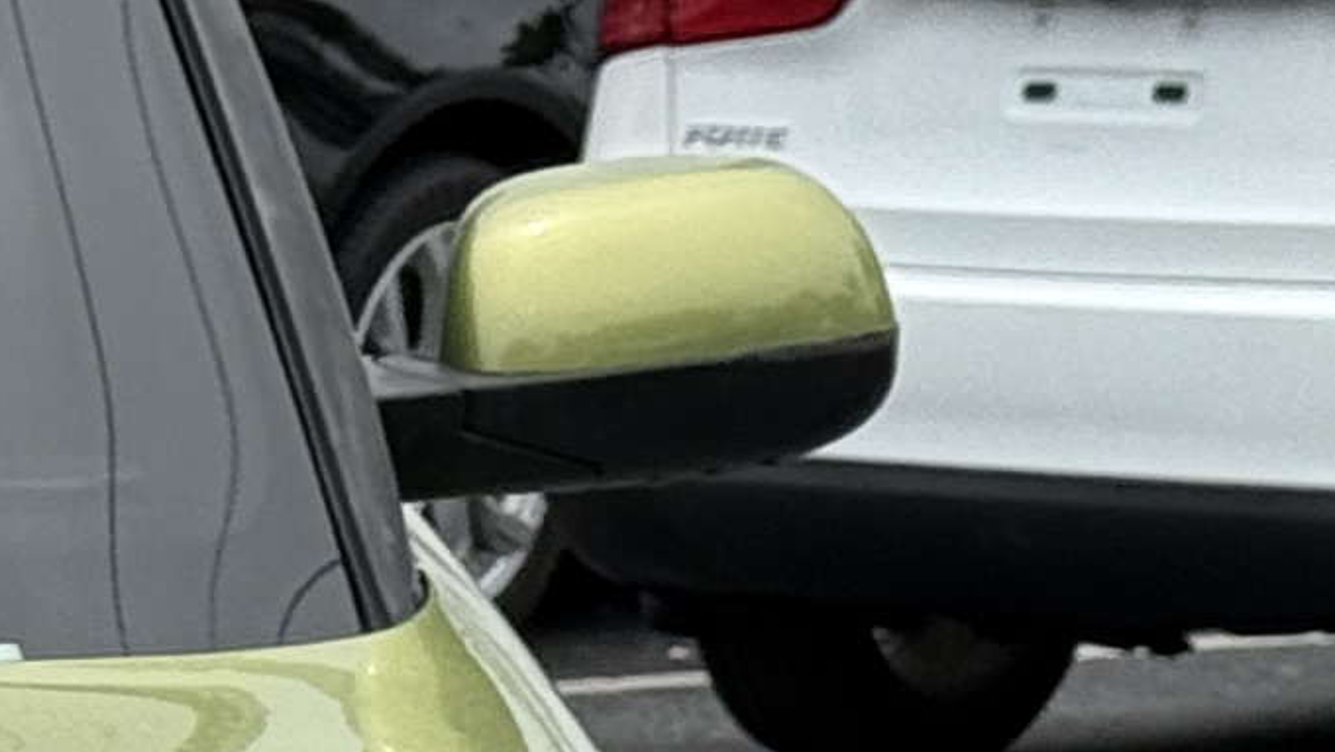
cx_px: -1357
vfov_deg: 3.9
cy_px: 1634
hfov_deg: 6.7
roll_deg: -0.6
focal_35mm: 310
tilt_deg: -10.0
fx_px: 10977
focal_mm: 6.76
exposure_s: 1/4878
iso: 64
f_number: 1.78
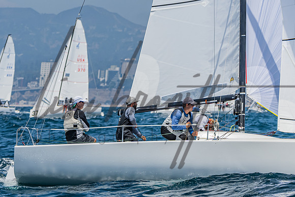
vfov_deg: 4.1
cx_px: 143
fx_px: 2770
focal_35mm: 338
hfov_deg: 6.1
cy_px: 76
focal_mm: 175
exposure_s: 1/2500
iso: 400
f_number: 6.3
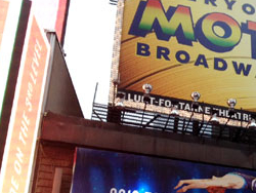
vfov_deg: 17.2
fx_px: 622
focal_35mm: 84
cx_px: 278
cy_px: 193
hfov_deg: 22.1
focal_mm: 4.28
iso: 50
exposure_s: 1/130
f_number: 2.4
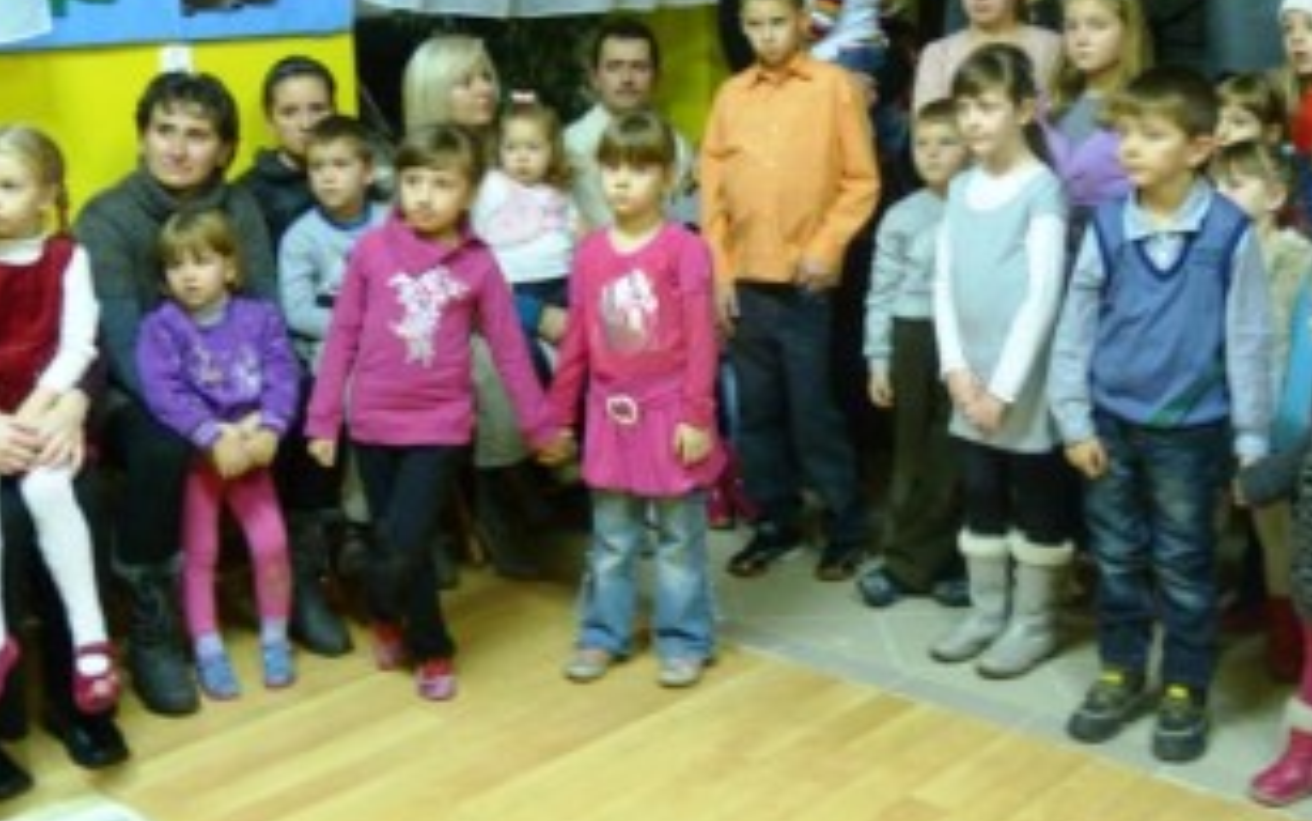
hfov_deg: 42.5
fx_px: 1681
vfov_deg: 27.2
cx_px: 778
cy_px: 231
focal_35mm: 47
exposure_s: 1/6
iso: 400
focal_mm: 6.2
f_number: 3
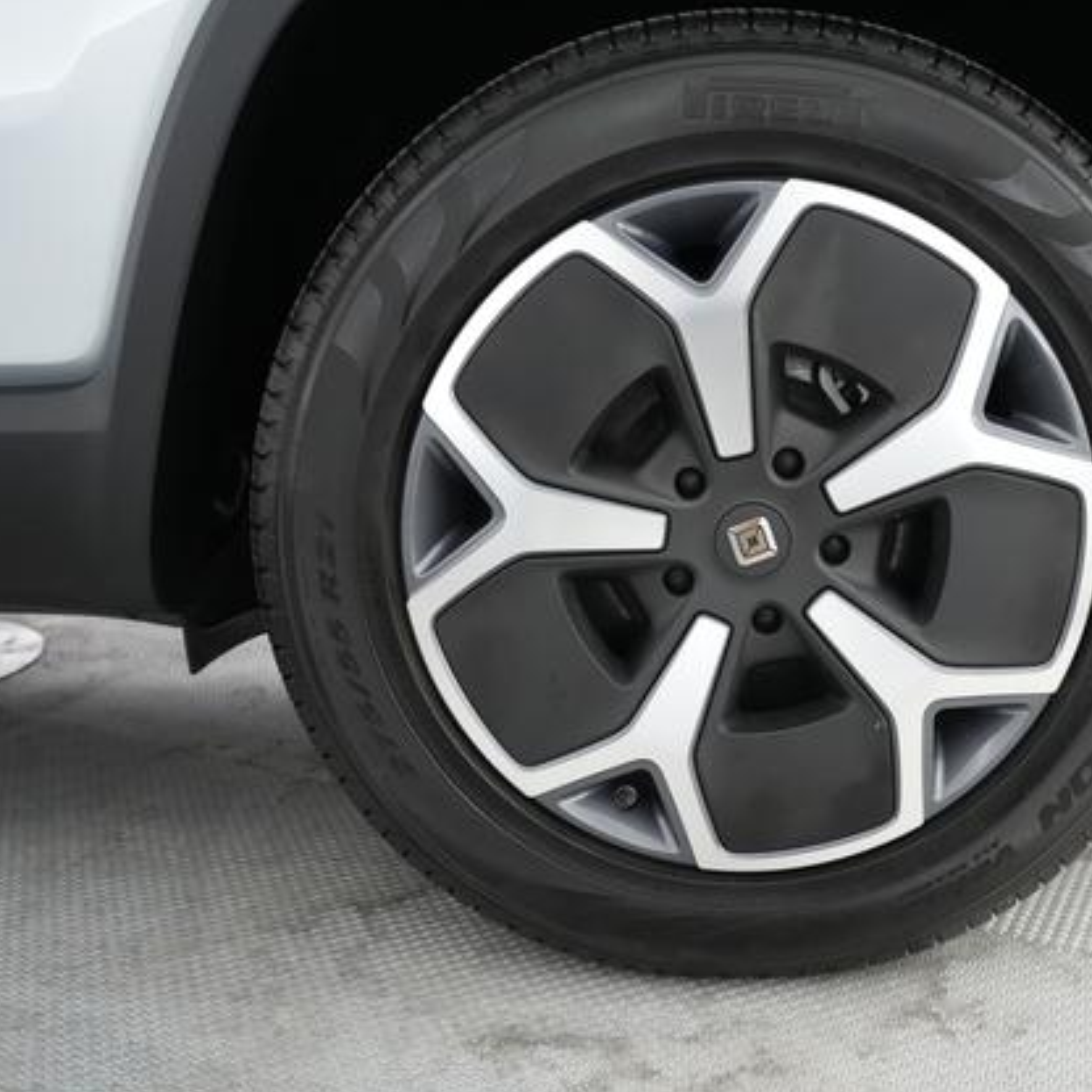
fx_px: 1213
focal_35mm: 34
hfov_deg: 47.6
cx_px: 735
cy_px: 549
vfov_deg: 48.5
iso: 8000
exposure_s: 1/125
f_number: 4.5
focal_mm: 26
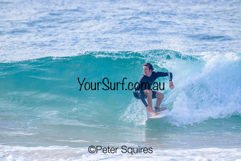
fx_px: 5357
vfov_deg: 1.7
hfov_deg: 2.6
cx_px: 120
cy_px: 80
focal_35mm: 800
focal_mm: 800
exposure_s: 1/2000
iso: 2000
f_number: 11
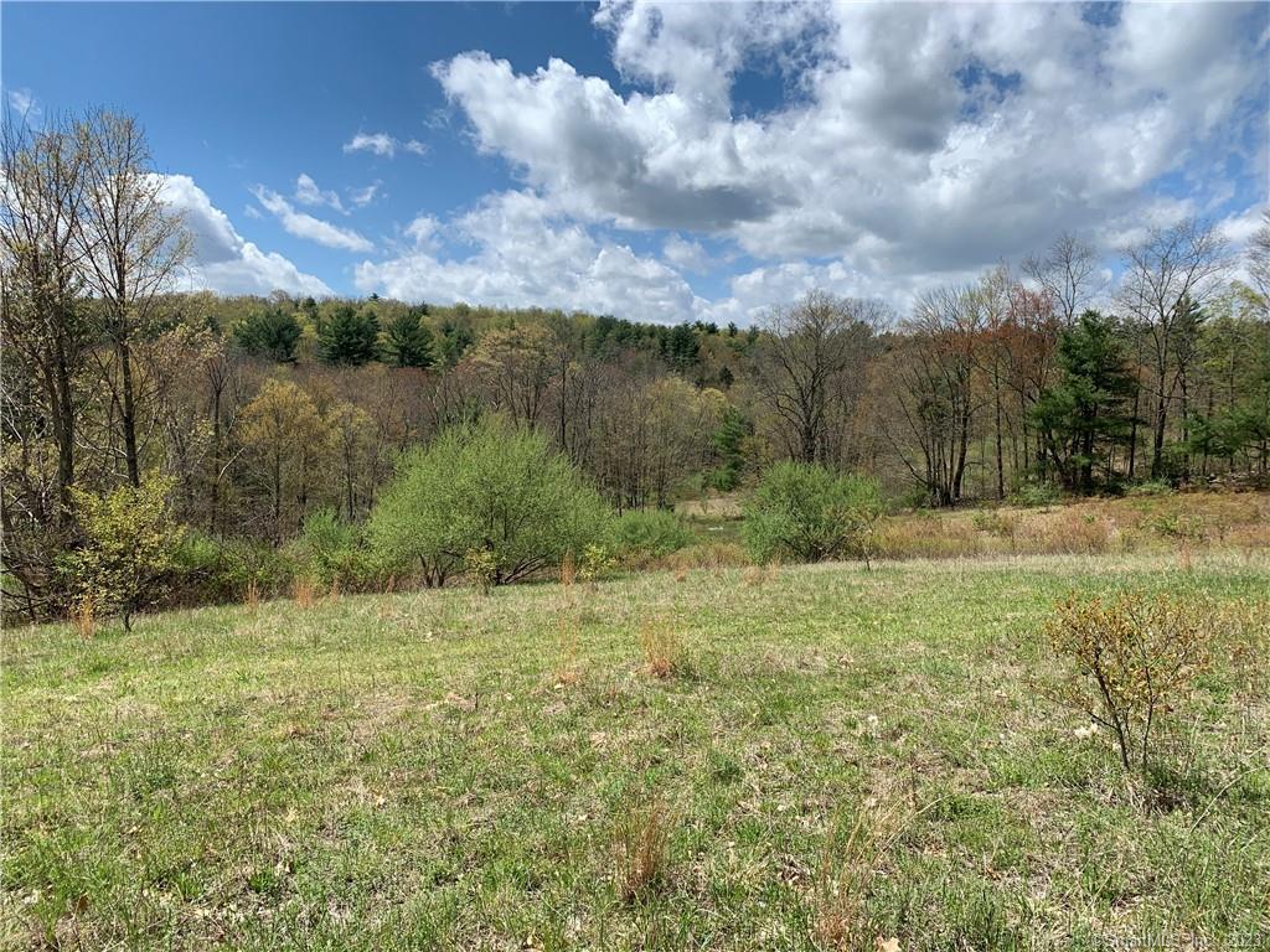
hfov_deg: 67.3
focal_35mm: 26
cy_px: 476
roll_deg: -1.5
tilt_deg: -4.4
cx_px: 635
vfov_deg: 53.1
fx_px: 954
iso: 25
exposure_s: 1/1992
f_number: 1.8
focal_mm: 4.25
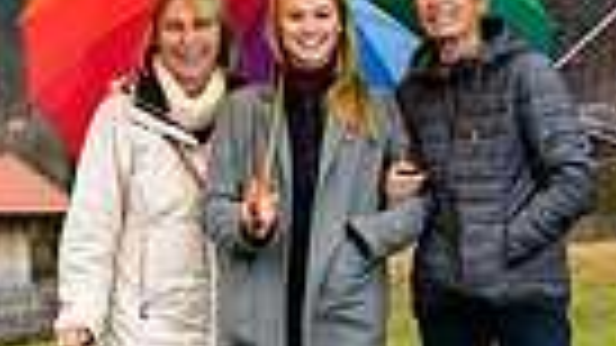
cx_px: 308
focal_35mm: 377
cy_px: 38
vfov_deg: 3.2
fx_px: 6157
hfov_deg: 5.7
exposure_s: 1/250
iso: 800
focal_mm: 70
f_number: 5
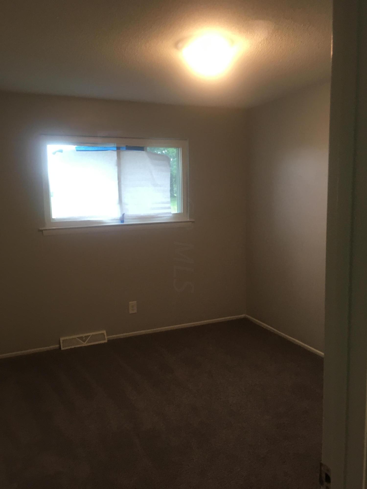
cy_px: 244
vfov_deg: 61.7
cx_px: 184
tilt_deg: -7.1
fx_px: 410
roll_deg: +1.0
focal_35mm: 29
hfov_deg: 48.2
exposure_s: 1/33
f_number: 2.2
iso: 100
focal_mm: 4.15
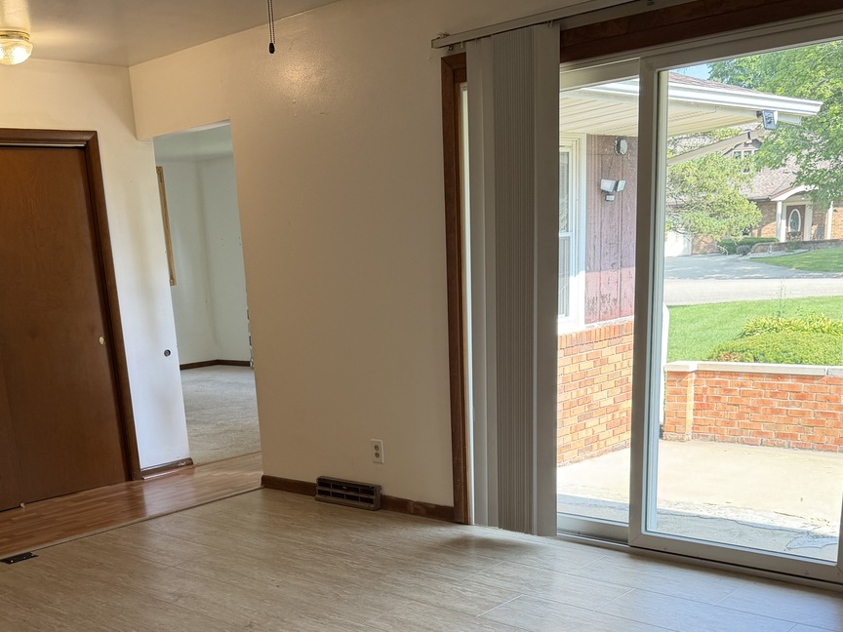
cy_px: 524
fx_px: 974
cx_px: 342
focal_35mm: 40
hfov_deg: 46.6
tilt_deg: -15.9
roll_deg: +3.9
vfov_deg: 34.6
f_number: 1.78
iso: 80
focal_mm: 6.76
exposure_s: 1/172
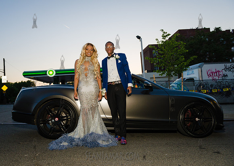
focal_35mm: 25
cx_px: 110
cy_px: 83
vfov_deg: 53.2
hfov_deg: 70.6
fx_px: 165
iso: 1000
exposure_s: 1/320
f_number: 4.5
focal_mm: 24
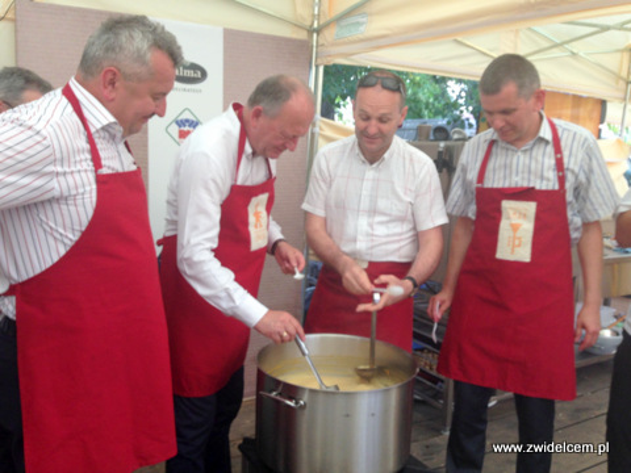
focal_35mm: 33
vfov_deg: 42.9
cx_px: 316
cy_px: 236
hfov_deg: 55.4
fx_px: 602
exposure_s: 1/60
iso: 64
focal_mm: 4.12
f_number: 2.4
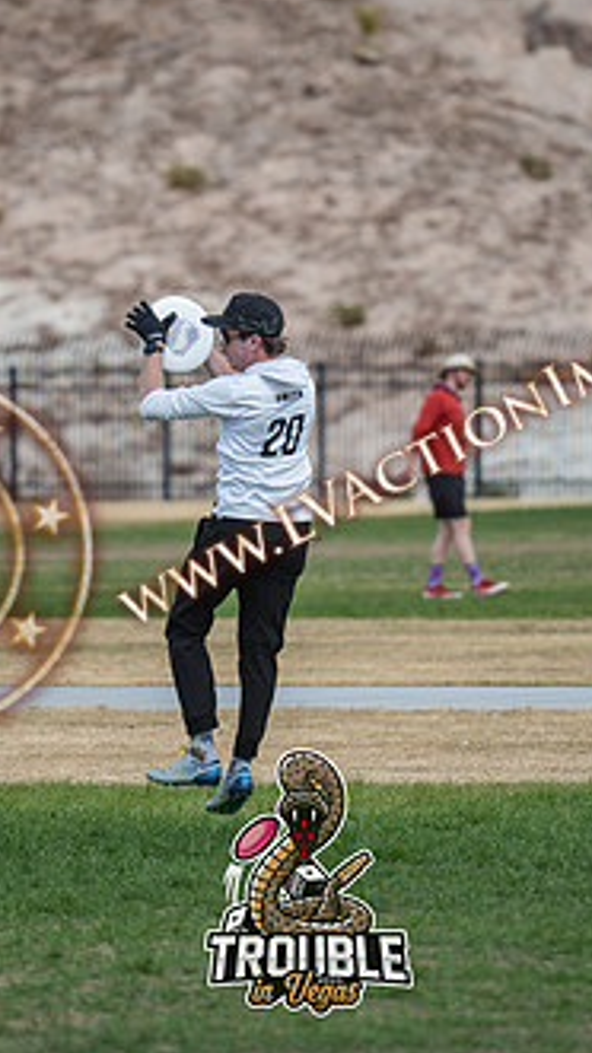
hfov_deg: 2.9
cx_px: 285
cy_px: 426
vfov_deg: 5.2
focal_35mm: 412
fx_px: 11506
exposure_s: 1/3200
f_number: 3.2
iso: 160
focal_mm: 200
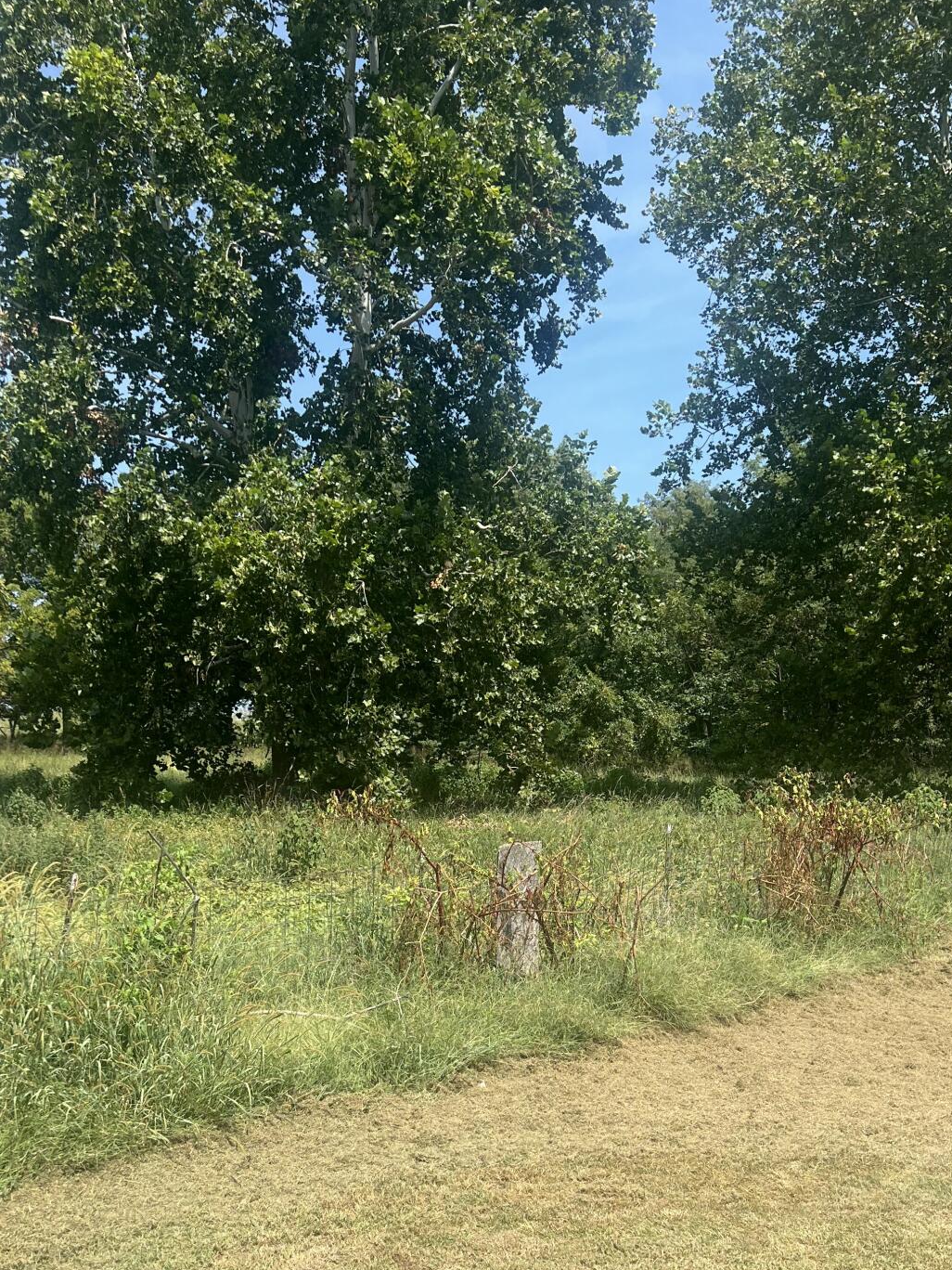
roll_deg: +1.8
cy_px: 879
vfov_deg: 47.9
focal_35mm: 38
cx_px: 487
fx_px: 1393
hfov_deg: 37.7
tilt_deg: -3.0
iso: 50
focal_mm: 5.7
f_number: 1.5
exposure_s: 1/2299
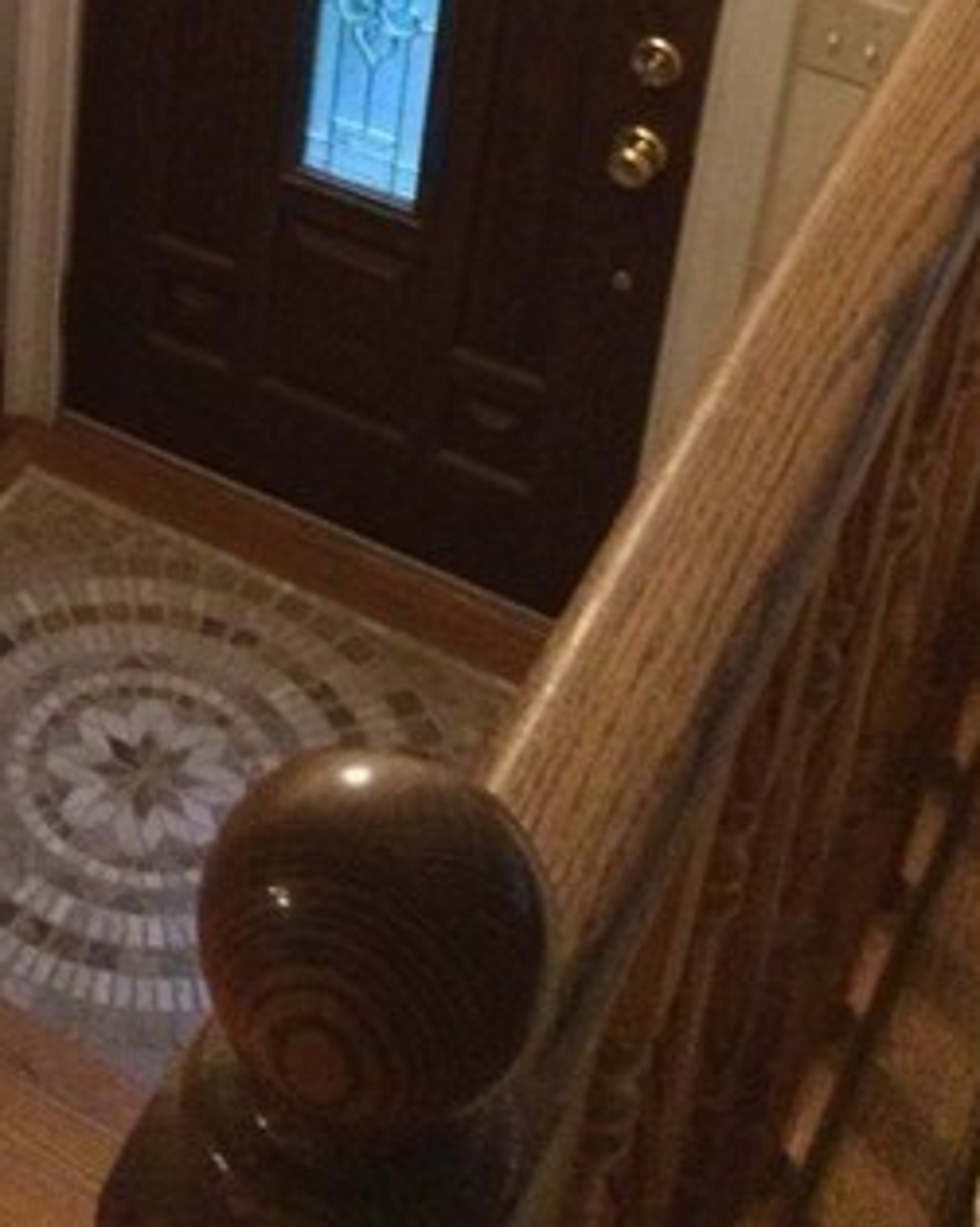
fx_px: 2684
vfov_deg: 24.0
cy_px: -145
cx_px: -109
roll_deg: +0.6
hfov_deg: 19.8
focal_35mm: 74
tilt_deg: -28.5
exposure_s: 1/20
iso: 200
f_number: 2.4
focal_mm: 3.3
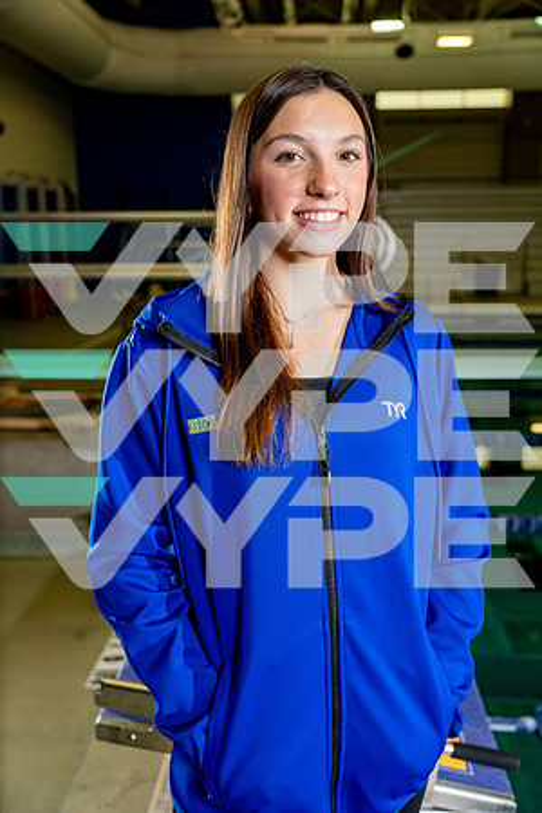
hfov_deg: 35.1
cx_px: 271
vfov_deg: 50.7
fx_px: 858
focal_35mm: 38
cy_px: 406
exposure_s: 1/200
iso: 400
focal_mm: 38
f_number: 4
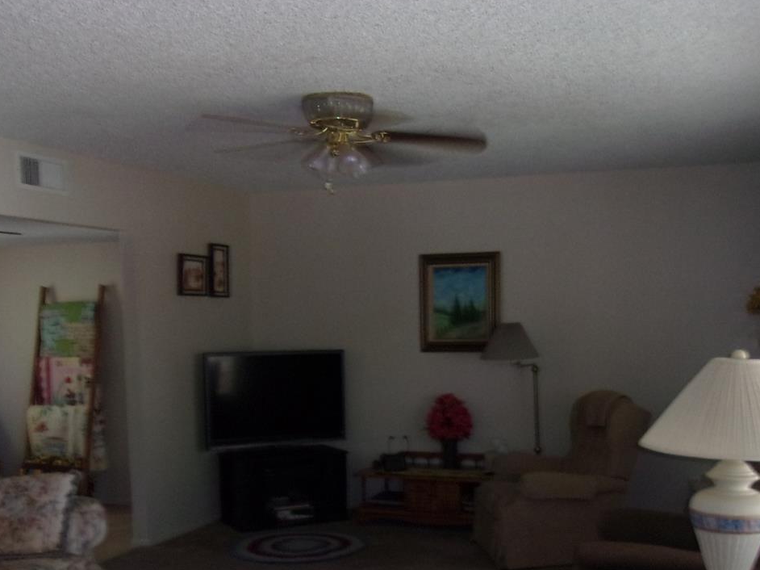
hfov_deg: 43.8
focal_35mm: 43
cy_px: 444
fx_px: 944
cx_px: 403
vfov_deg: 32.8
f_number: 3
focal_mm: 4.9
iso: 200
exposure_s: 1/34
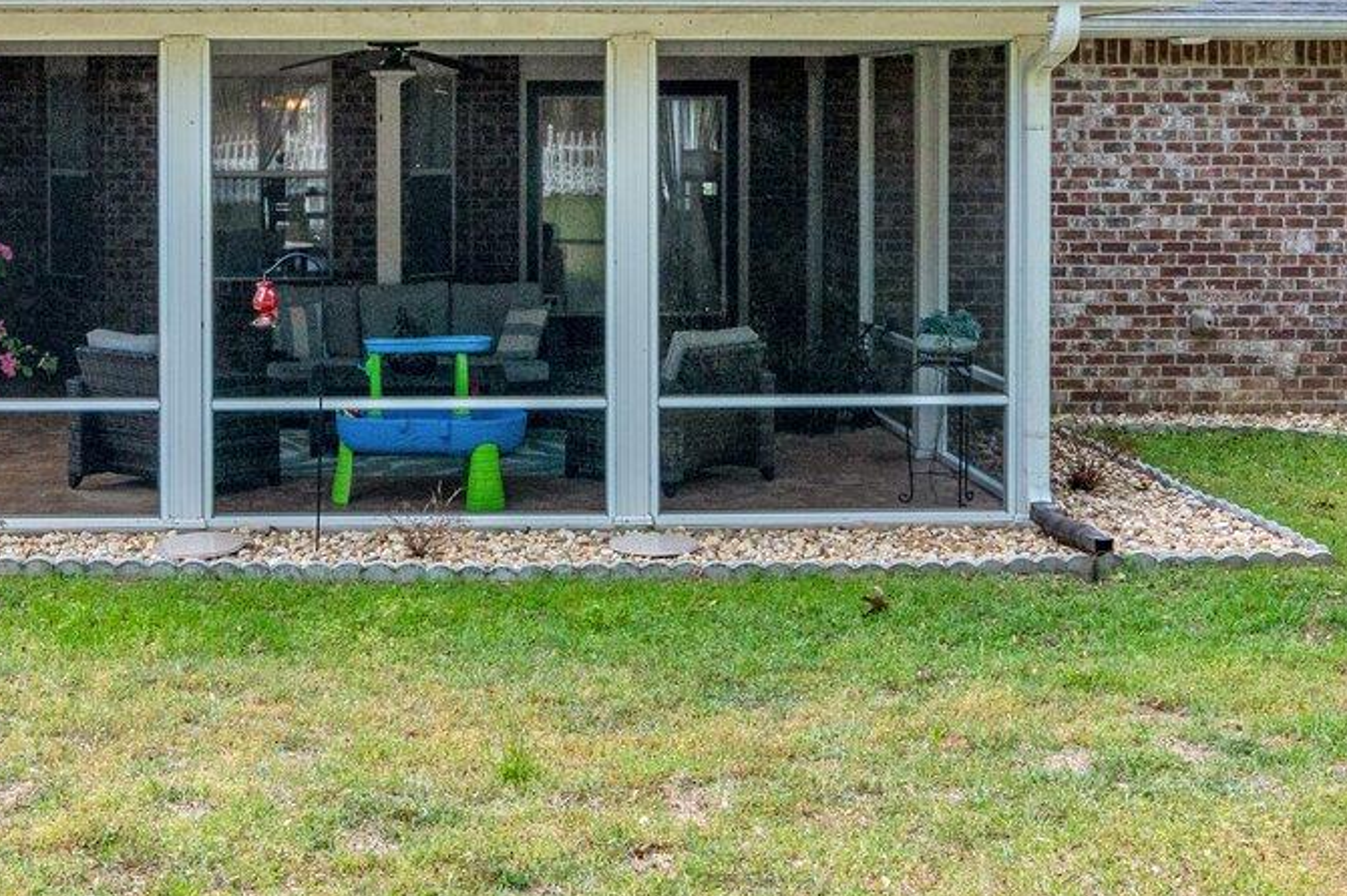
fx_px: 2114
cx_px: 392
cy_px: 96
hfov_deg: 34.8
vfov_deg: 23.3
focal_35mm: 57
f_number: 9
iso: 320
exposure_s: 1/400
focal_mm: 18.5
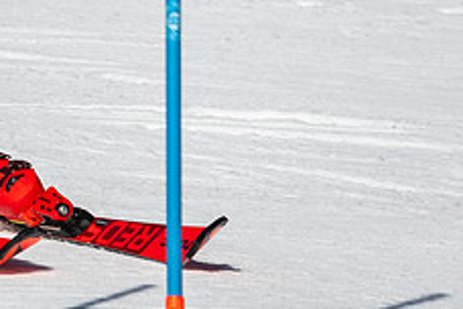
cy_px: -16
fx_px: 23624
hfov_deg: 1.1
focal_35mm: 1837
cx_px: -234
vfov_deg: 0.7
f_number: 8
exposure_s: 1/2000
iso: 200
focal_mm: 400
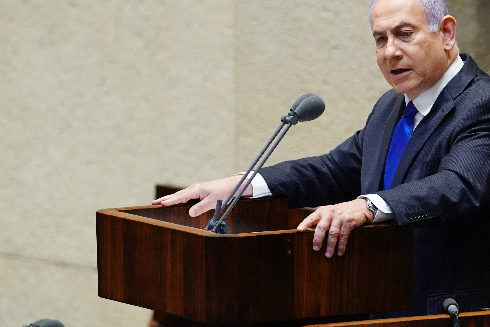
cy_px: 128
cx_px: 331
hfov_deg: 4.7
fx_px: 6030
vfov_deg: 3.1
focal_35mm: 443
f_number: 4
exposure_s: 1/250
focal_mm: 200
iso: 8000
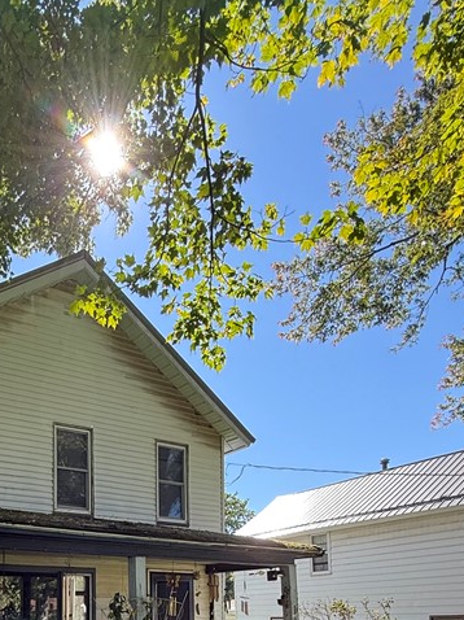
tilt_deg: +3.2
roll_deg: +0.2
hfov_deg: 42.8
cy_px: 599
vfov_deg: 50.3
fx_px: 537
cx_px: 47
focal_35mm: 30
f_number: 2.2
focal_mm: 2.22
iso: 64
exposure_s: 1/256
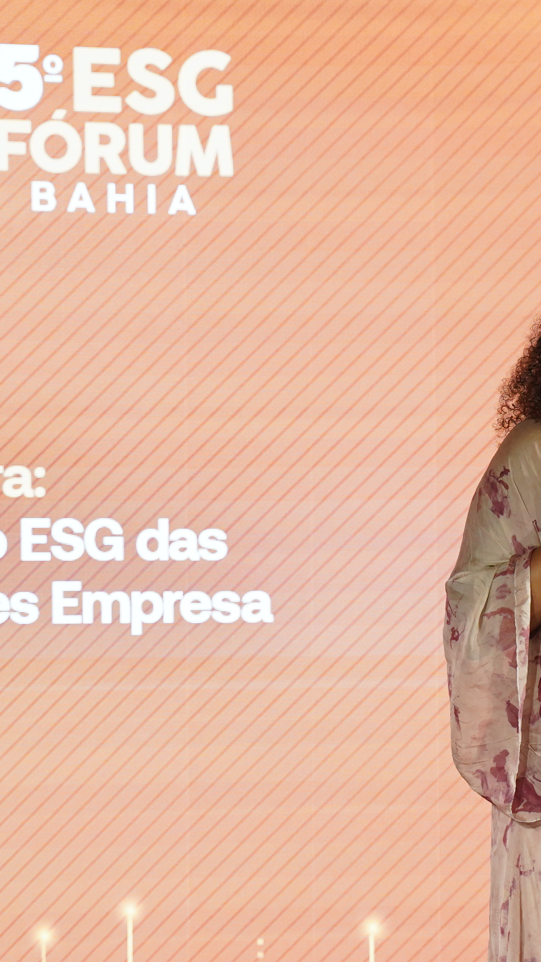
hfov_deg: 6.8
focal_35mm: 177
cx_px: 432
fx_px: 4515
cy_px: 479
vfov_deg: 12.2
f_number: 3.5
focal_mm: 75
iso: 2000
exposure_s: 1/400
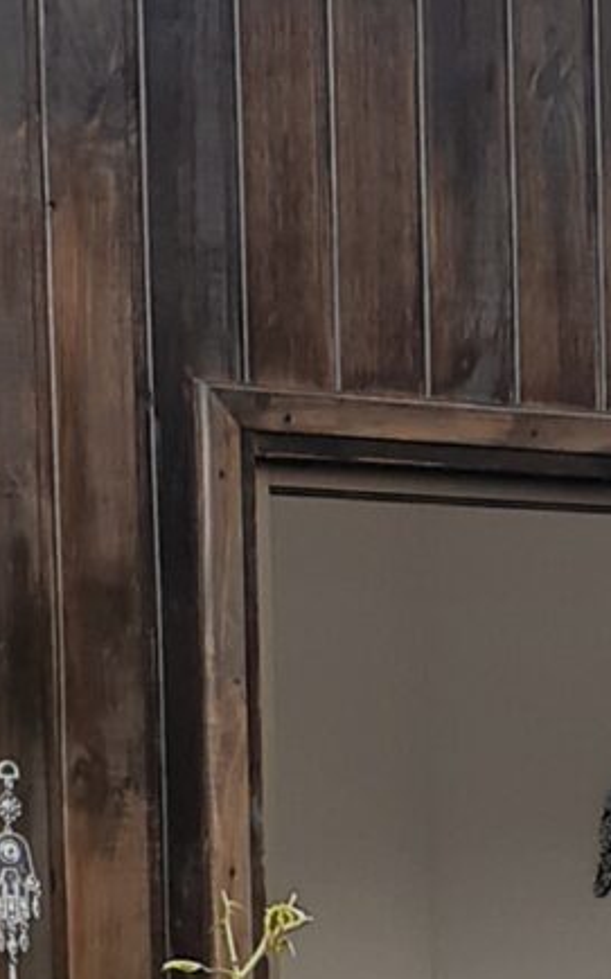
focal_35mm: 169
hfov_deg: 7.8
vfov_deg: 12.1
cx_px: 340
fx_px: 4506
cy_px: 1187
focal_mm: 3.6
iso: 40
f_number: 1.9
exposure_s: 1/380
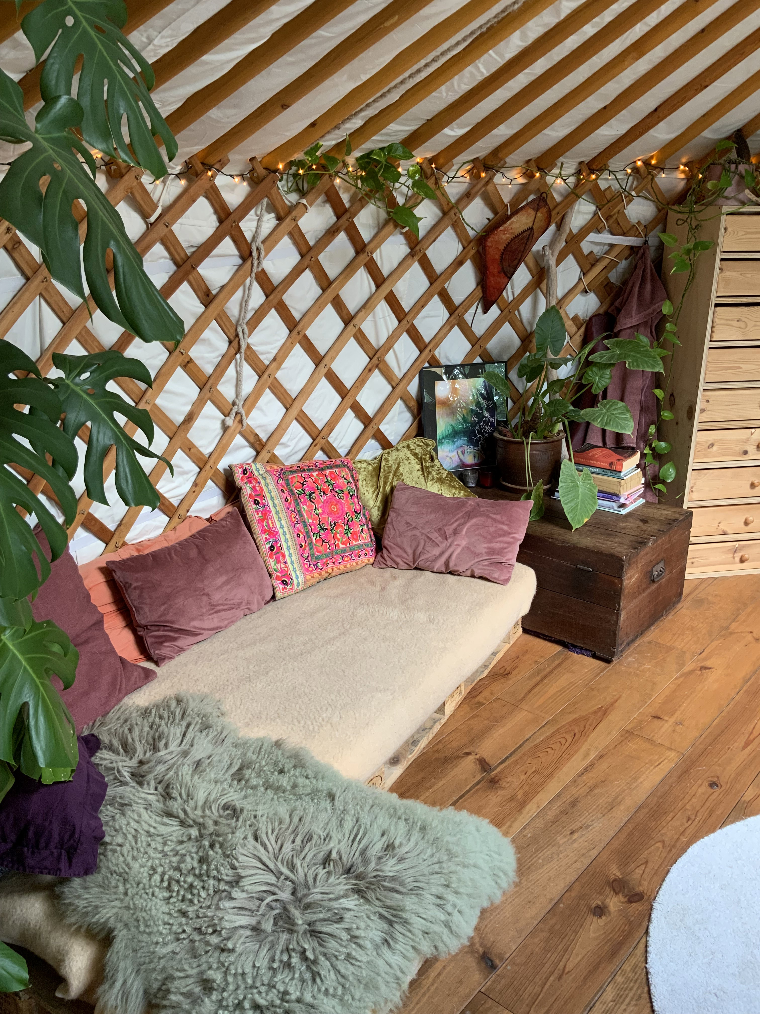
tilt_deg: -18.7
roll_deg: +0.4
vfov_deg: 61.7
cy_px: 507
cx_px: 380
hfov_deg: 48.2
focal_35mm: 29
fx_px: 849
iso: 64
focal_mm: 3
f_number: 1.8
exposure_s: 1/49
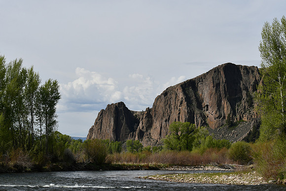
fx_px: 834
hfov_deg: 19.5
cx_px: 143
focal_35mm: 105
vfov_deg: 13.0
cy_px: 96
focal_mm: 70
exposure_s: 1/400
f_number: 10
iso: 100
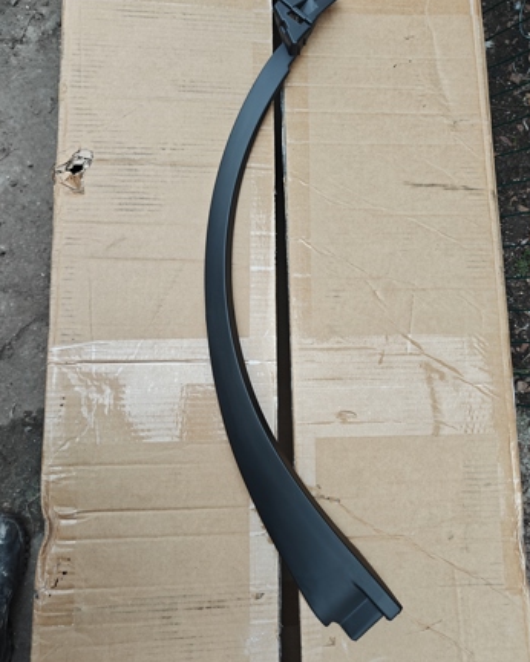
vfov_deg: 66.0
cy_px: 316
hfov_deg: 55.0
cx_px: 274
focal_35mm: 26
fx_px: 509
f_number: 1.8
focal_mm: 5.59
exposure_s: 1/100
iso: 640
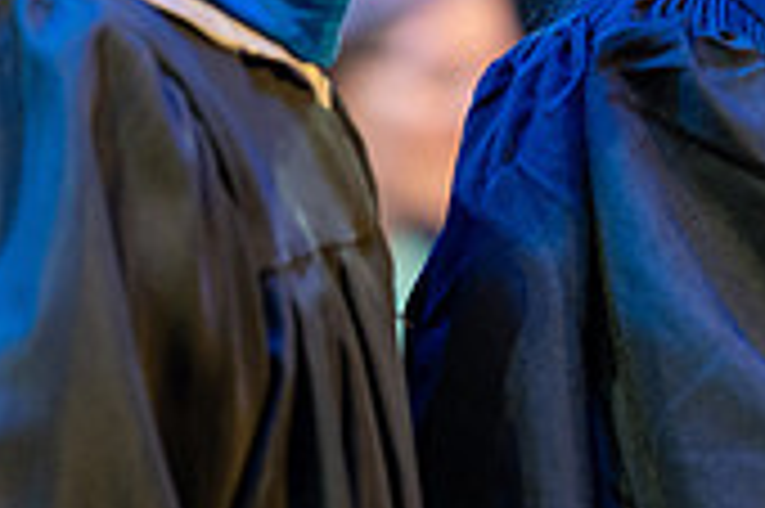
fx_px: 13799
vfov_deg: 2.1
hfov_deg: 3.2
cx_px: 999
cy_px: -97
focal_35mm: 650
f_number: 2.8
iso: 1000
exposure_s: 1/160
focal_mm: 190
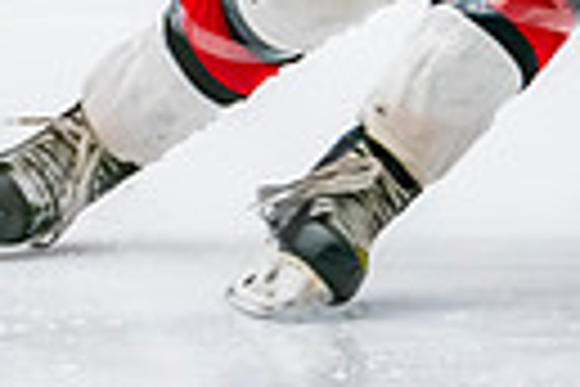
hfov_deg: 2.5
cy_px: -684
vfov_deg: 1.7
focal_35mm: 822
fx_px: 13242
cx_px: 427
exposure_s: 1/640
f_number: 2.8
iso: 2000
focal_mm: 125
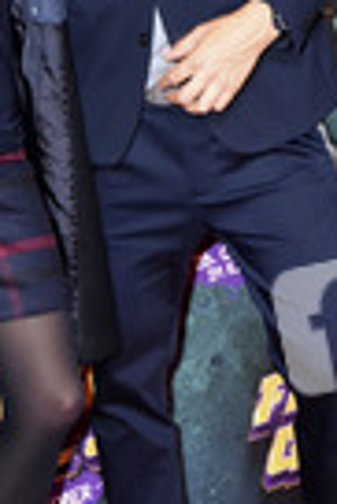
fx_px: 2465
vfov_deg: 11.6
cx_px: 126
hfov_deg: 7.8
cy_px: 122
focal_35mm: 176
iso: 1600
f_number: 4.5
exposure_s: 1/160
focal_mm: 40
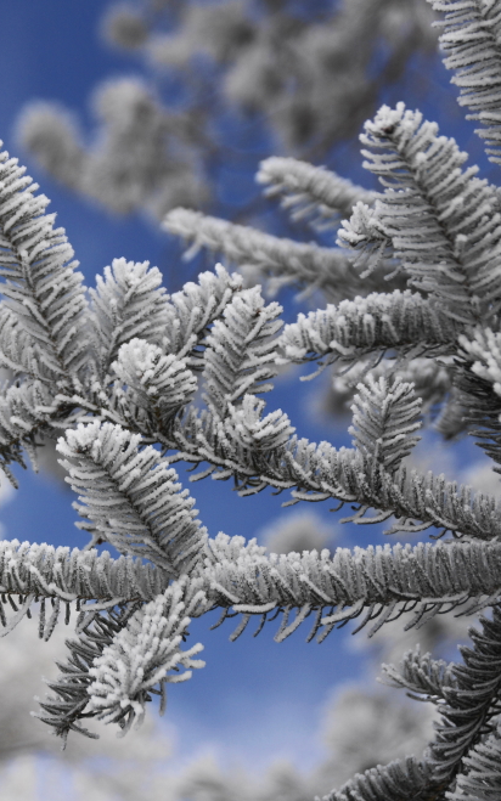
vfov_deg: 15.0
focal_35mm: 139
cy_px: 404
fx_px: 3036
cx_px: -67
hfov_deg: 9.3
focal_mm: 60
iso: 100
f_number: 5.6
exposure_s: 1/125
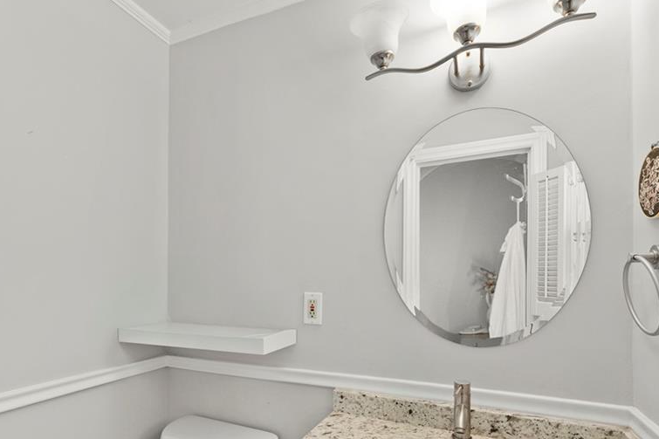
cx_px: 312
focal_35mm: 19
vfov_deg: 63.5
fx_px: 348
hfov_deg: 86.8
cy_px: 277
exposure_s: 1/8
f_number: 7.1
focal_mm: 14
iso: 640
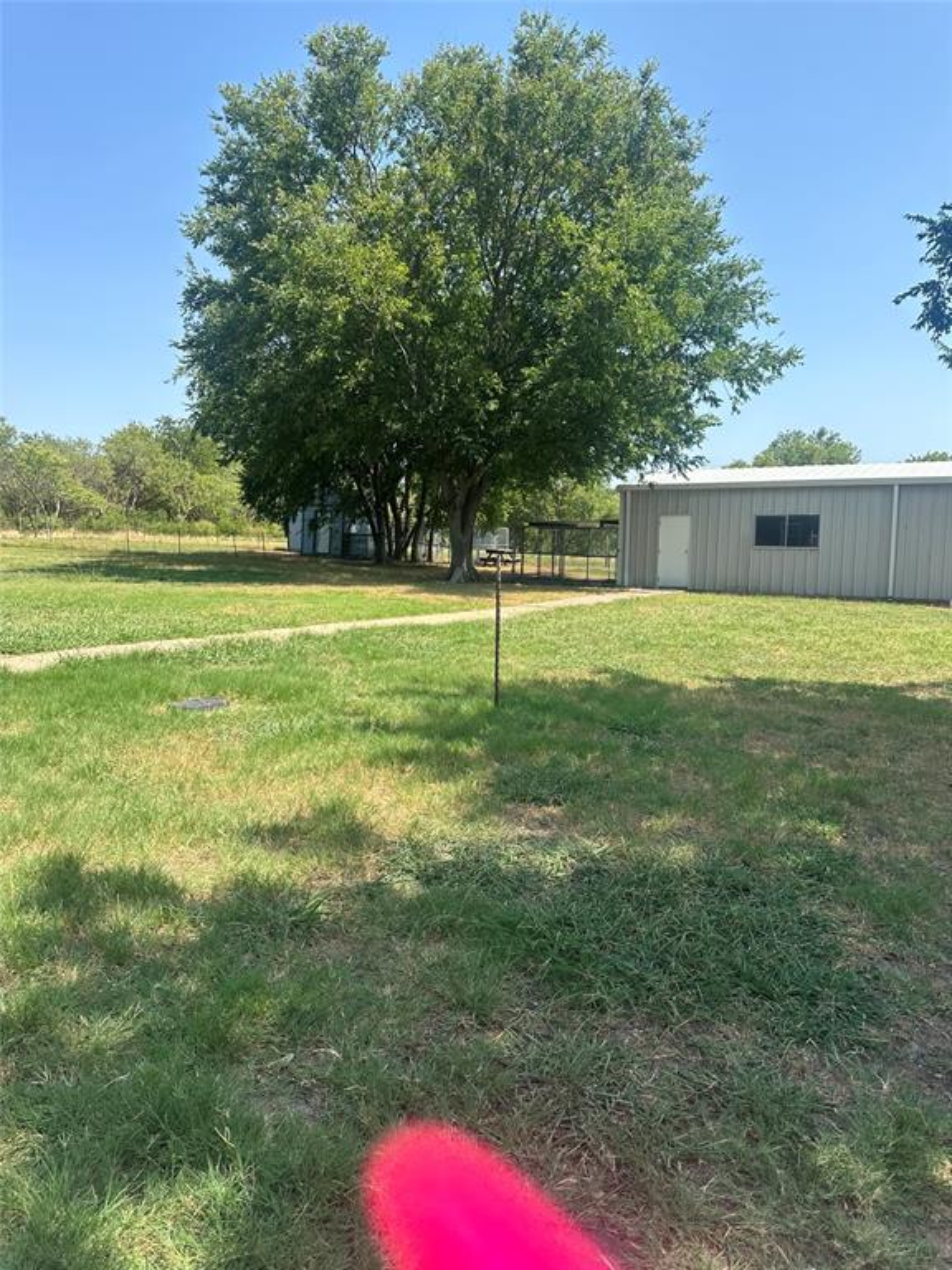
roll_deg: -0.2
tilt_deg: -8.2
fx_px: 880
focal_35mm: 24
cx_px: 476
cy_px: 635
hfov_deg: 56.8
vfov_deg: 71.6
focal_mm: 6.86
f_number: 1.78
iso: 80
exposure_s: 1/2070
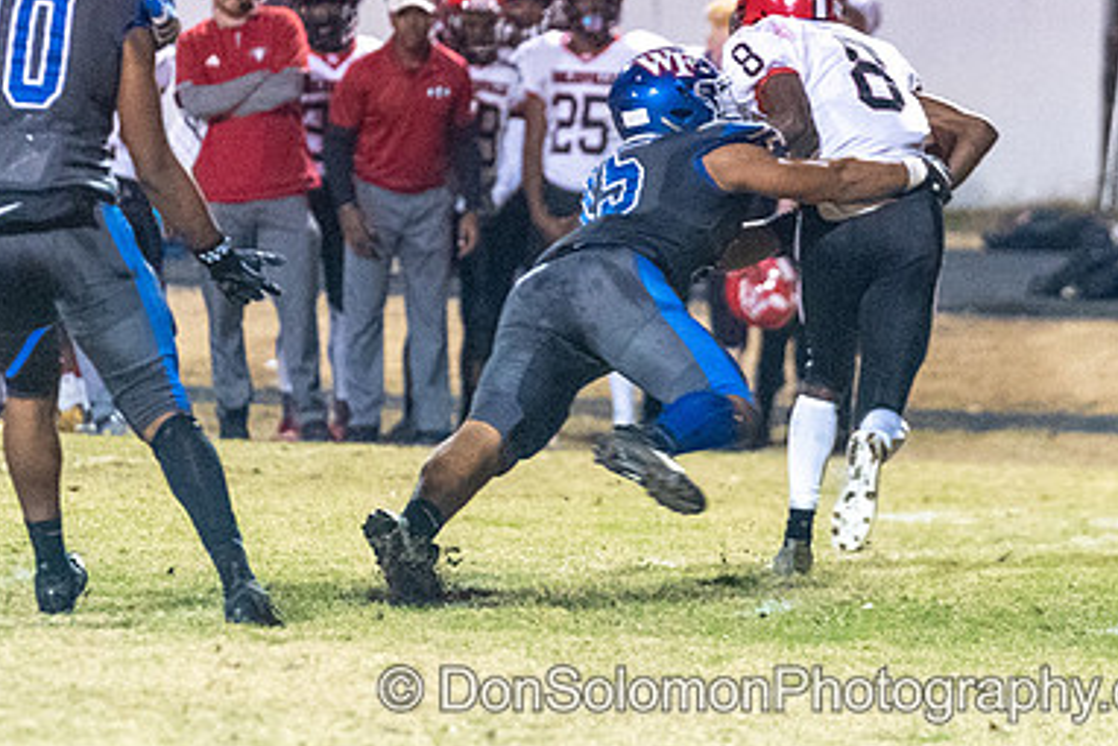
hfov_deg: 4.2
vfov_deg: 2.8
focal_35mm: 492
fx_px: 15284
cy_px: 22
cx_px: 665
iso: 8000
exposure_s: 1/640
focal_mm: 200
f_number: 2.8
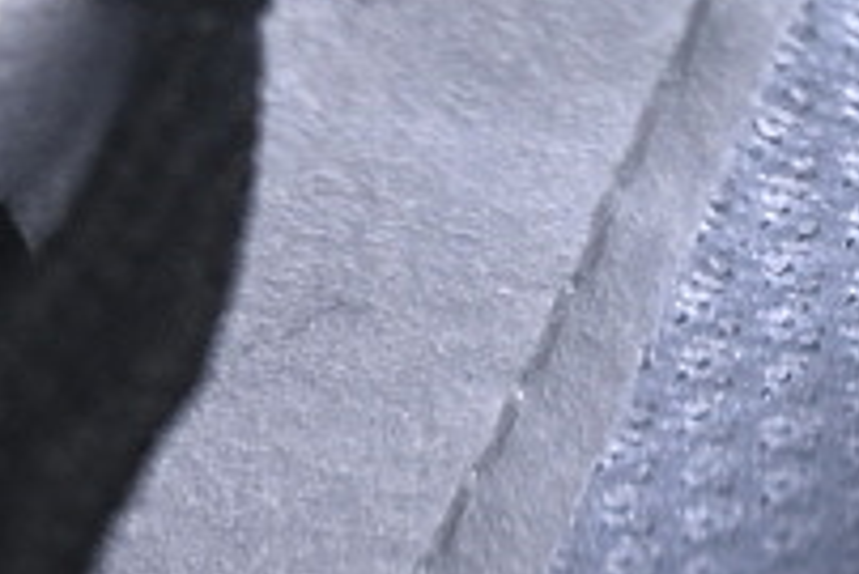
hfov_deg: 5.0
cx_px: 2016
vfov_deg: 3.4
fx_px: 9575
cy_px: 617
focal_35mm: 401
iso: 160
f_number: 6.3
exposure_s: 1/60
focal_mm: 50
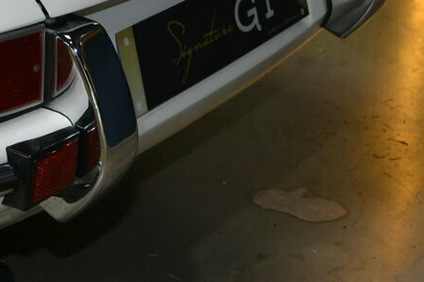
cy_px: -9
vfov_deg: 11.1
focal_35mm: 122
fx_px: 1436
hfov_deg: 16.6
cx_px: 58
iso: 400
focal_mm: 30
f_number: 4.5
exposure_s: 1/80
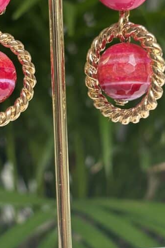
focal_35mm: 111
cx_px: 46
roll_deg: +1.1
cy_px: 134
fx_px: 763
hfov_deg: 12.3
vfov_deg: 18.4
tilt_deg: -10.0
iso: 32
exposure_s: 1/193
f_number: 1.6
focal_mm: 5.96
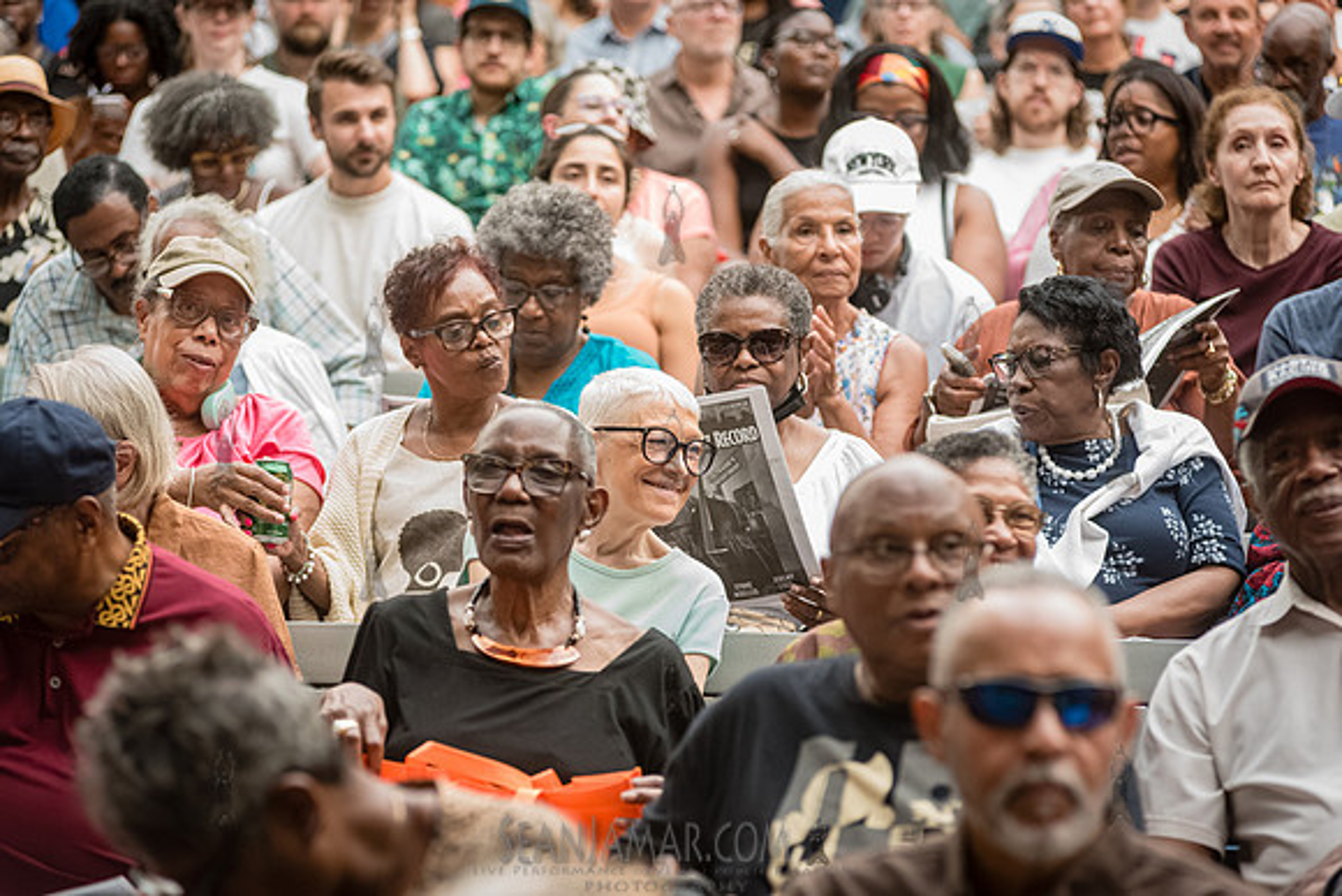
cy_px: 448
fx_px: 5779
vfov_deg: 8.9
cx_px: 671
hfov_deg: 13.2
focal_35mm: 155
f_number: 4
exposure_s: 1/500
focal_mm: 155
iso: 6400
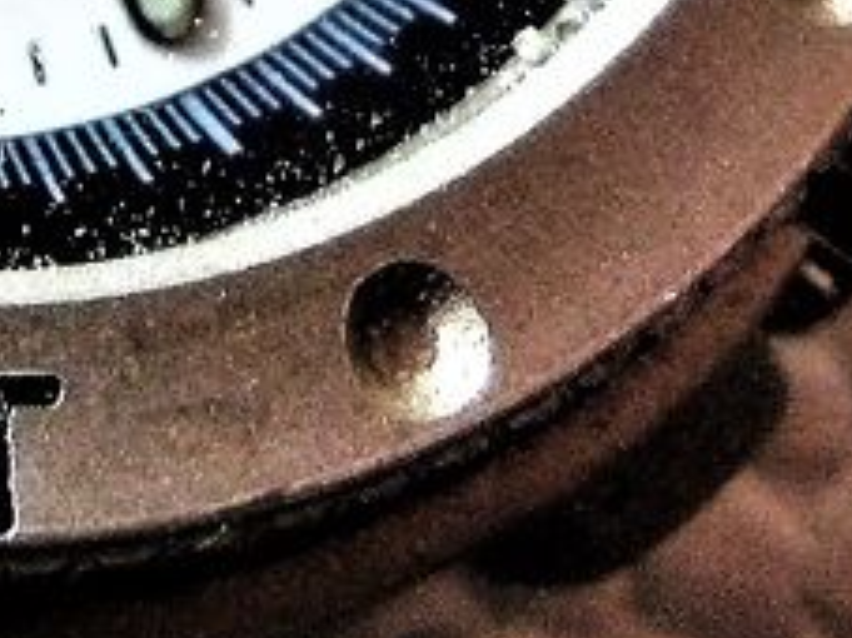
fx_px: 2706
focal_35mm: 110
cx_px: -173
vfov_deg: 12.2
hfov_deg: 17.1
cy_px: -544
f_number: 3.3
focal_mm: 4.5
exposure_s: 1/25
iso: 400
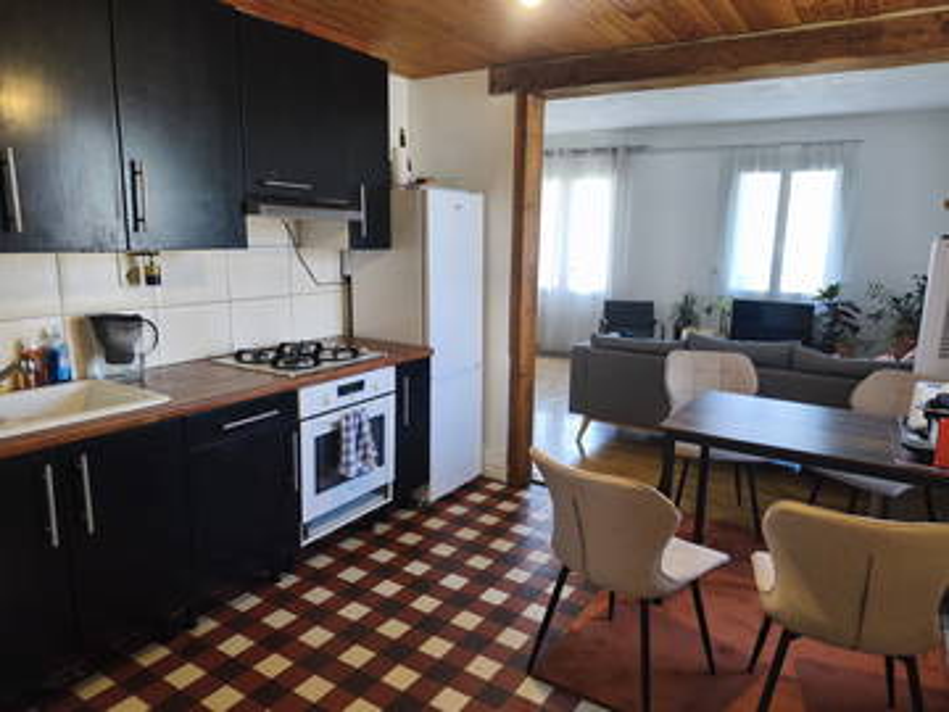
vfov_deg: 58.9
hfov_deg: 73.9
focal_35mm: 23
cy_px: 356
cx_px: 474
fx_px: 631
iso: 320
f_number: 1.65
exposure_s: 1/50
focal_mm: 6.18
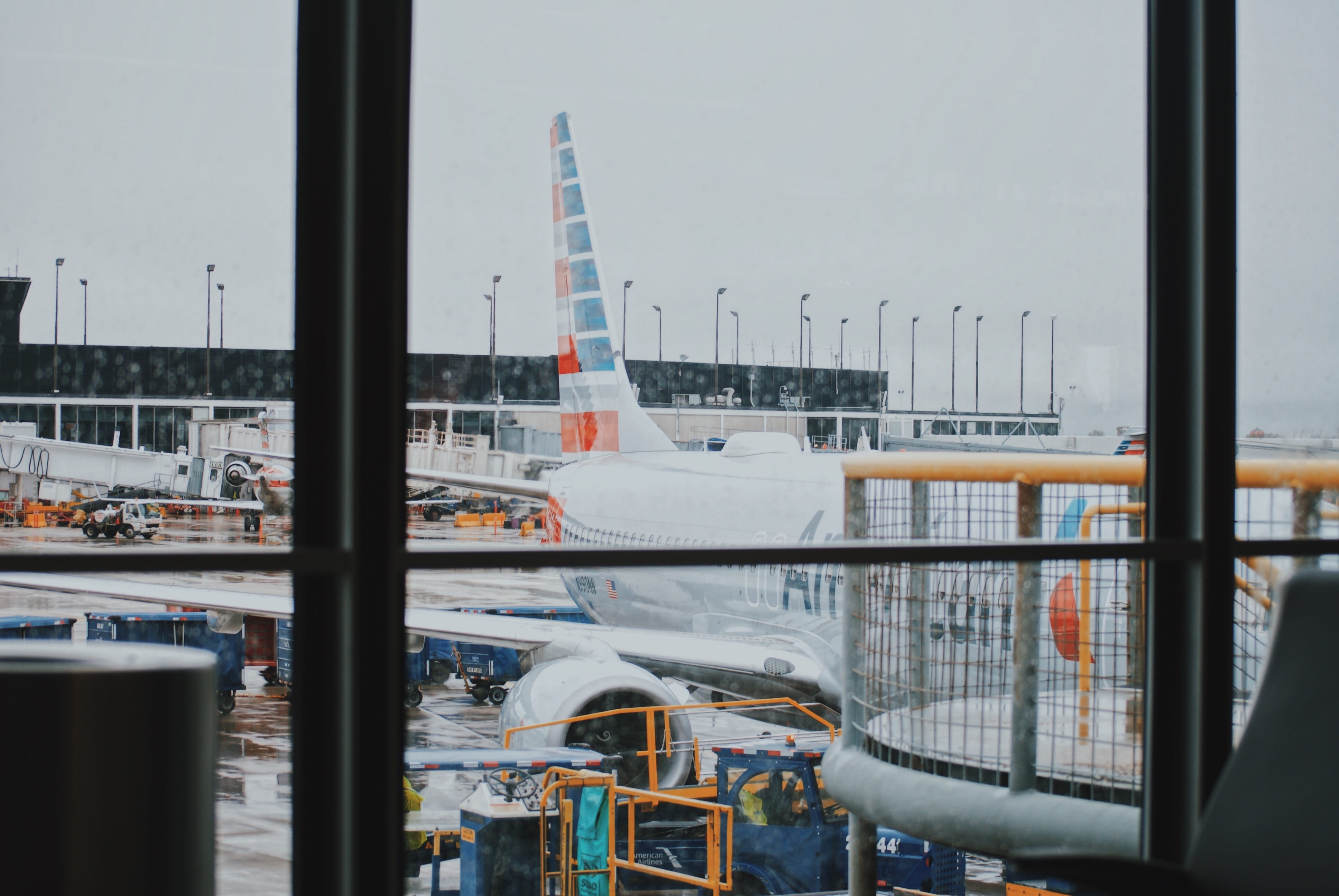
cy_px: 448
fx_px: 3072
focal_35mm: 82
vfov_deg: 16.6
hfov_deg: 24.6
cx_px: 670
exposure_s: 1/50
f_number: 4
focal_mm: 55
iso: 100
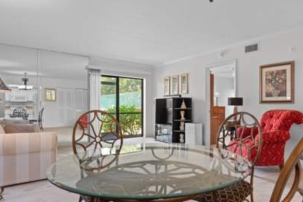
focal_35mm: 25
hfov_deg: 70.9
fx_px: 210
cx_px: 178
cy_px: 106
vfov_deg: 51.3
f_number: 5
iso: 800
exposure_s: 1/60
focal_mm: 14
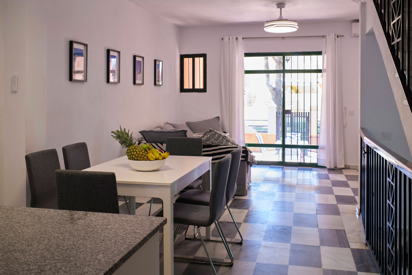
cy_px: 138
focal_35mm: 35
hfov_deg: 54.4
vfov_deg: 37.9
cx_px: 206
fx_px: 401
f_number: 5.6
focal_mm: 23
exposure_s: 1/30
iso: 800
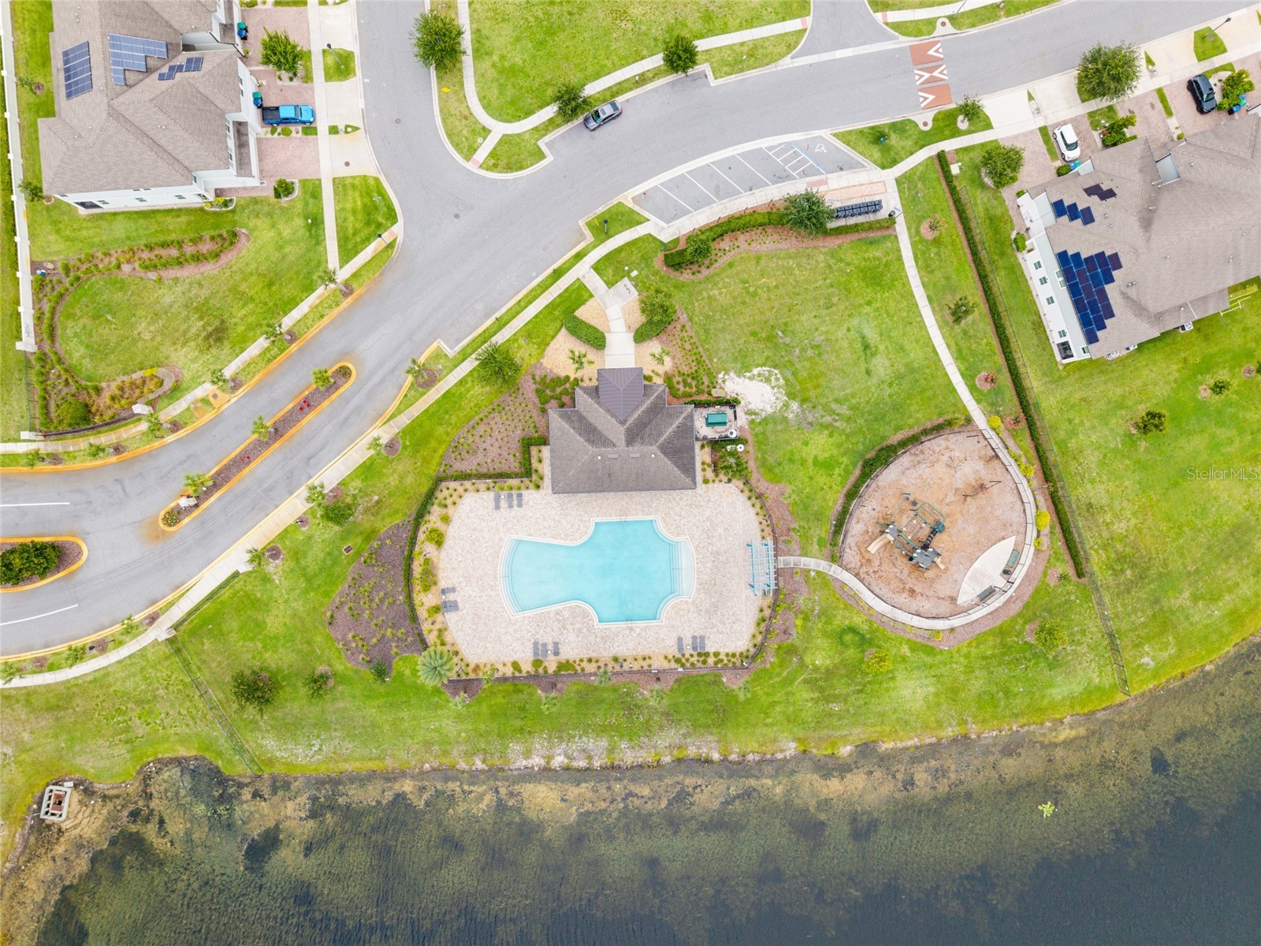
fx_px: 874
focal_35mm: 24
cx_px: 630
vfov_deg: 56.8
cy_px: 473
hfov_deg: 71.6
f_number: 1.8
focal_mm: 8.67
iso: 100
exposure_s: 1/80
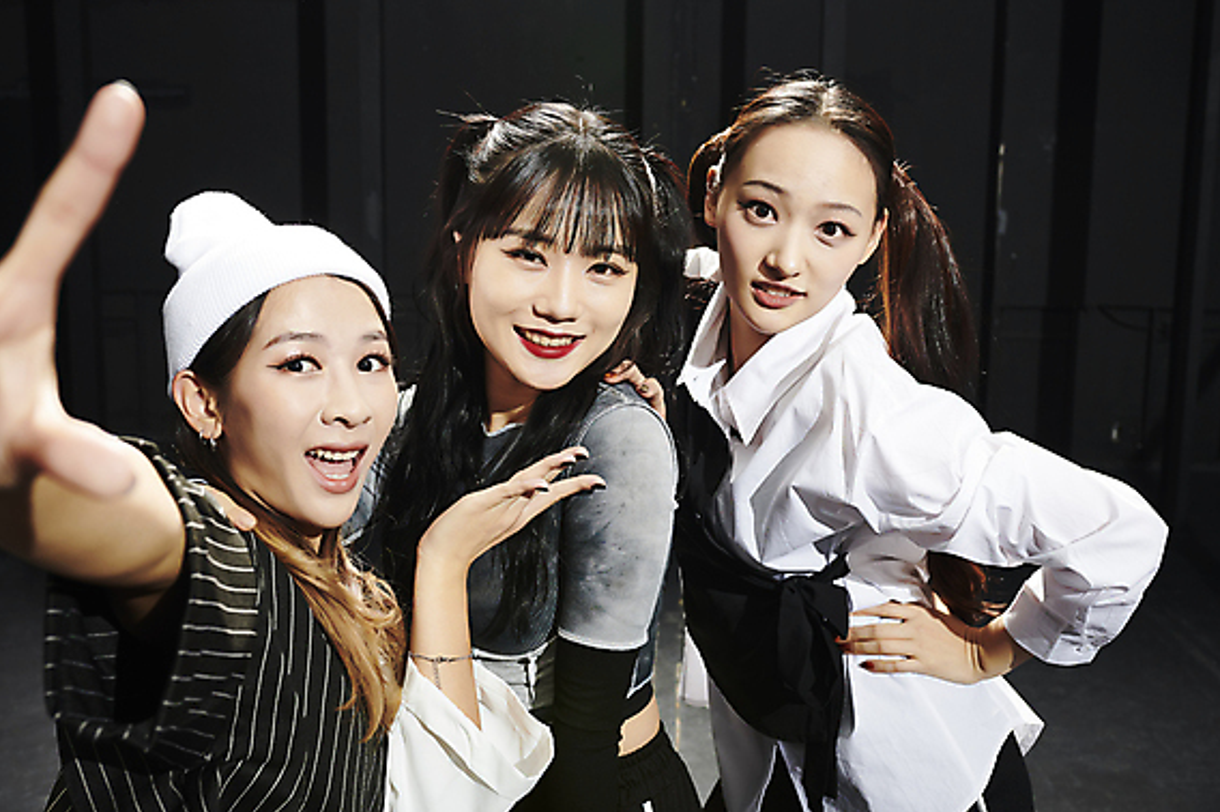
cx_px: 584
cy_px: 389
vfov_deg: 35.9
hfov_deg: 51.9
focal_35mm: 37
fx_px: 1253
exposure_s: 1/125
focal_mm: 35
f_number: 6.3
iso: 400
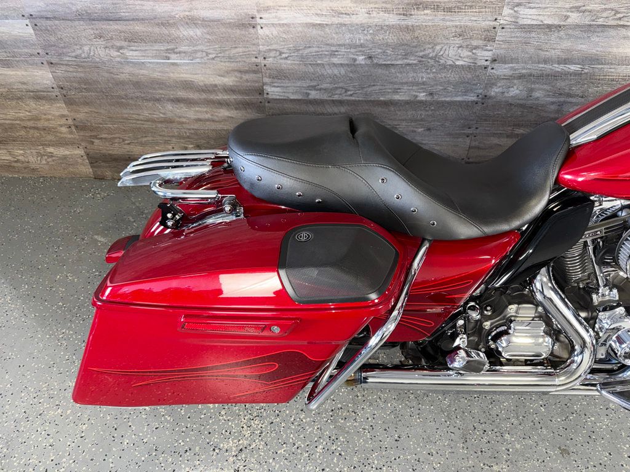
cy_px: 236
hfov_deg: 71.6
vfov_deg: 56.8
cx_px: 315
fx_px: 437
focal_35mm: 24
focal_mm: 6.76
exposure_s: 1/18
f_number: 1.78
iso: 64
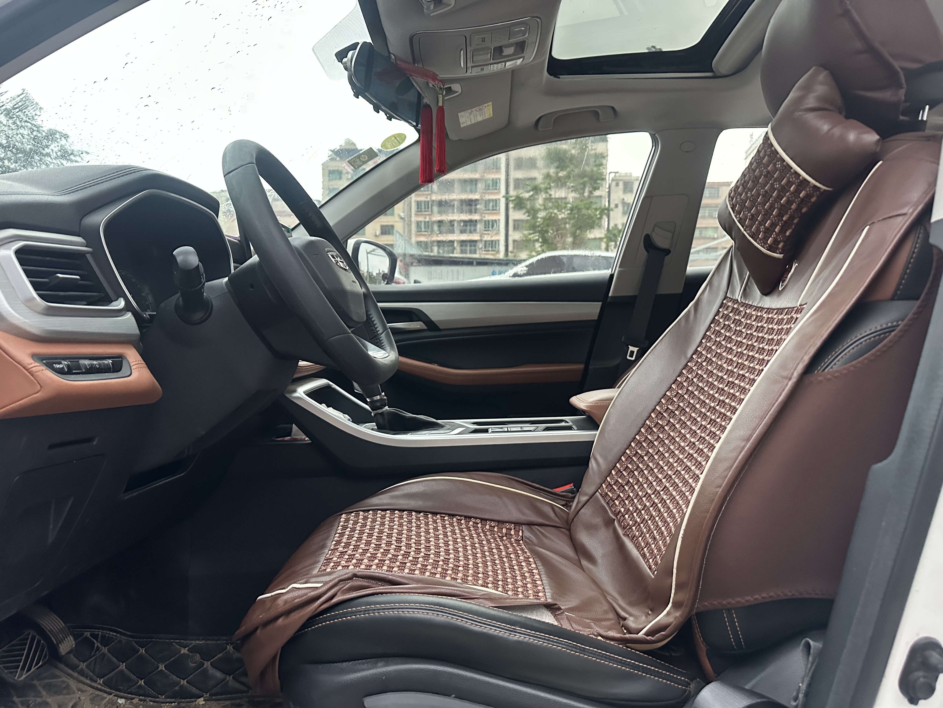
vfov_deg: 56.8
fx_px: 654
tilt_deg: -3.3
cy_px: 354
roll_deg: -0.7
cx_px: 472
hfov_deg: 71.6
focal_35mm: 24
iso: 640
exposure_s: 1/60
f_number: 1.78
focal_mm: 6.86
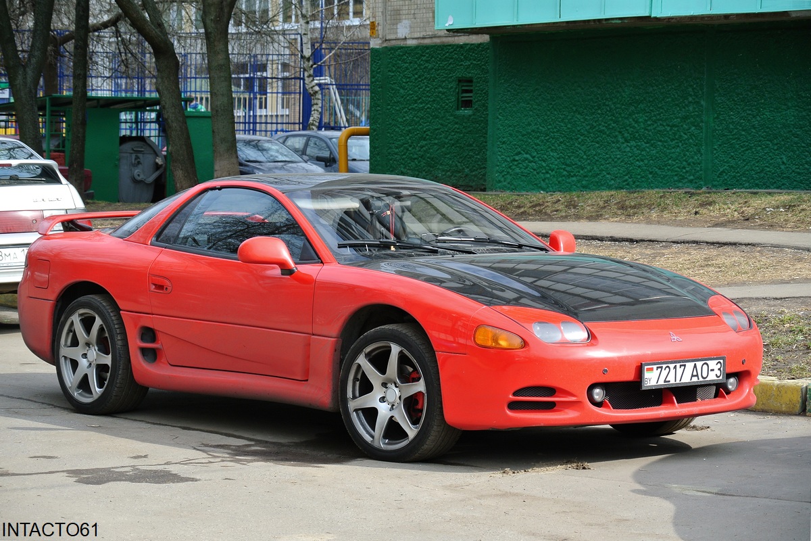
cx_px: 406
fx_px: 2590
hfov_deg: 17.8
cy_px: 270
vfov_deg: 11.9
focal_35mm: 115
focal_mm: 42.7
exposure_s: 1/320
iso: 100
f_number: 4
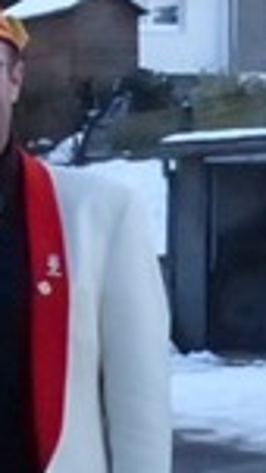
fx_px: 2168
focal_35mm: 173
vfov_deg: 12.2
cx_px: -379
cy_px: 525
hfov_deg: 6.7
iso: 1600
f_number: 7.1
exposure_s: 1/1600
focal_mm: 7
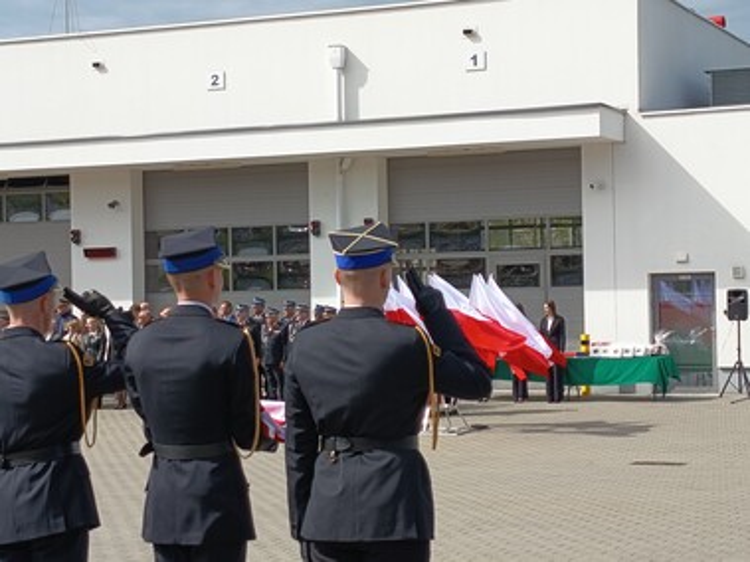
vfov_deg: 18.2
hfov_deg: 24.1
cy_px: 281
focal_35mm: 81
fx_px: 1754
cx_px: 375
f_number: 1.7
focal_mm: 5.27
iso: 53
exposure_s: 1/735
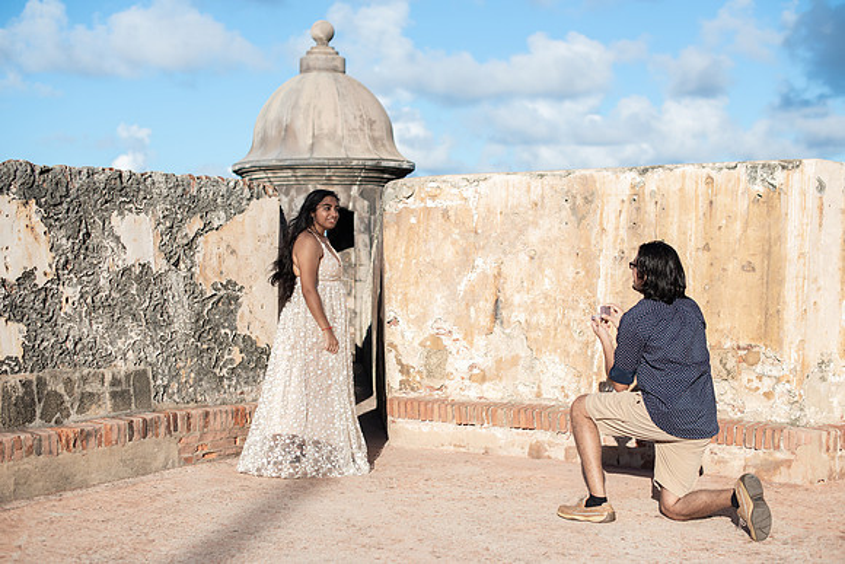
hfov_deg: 37.4
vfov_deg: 25.5
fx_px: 1248
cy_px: 282
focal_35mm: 53
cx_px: 422
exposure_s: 1/2500
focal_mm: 50
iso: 100
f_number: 2.8
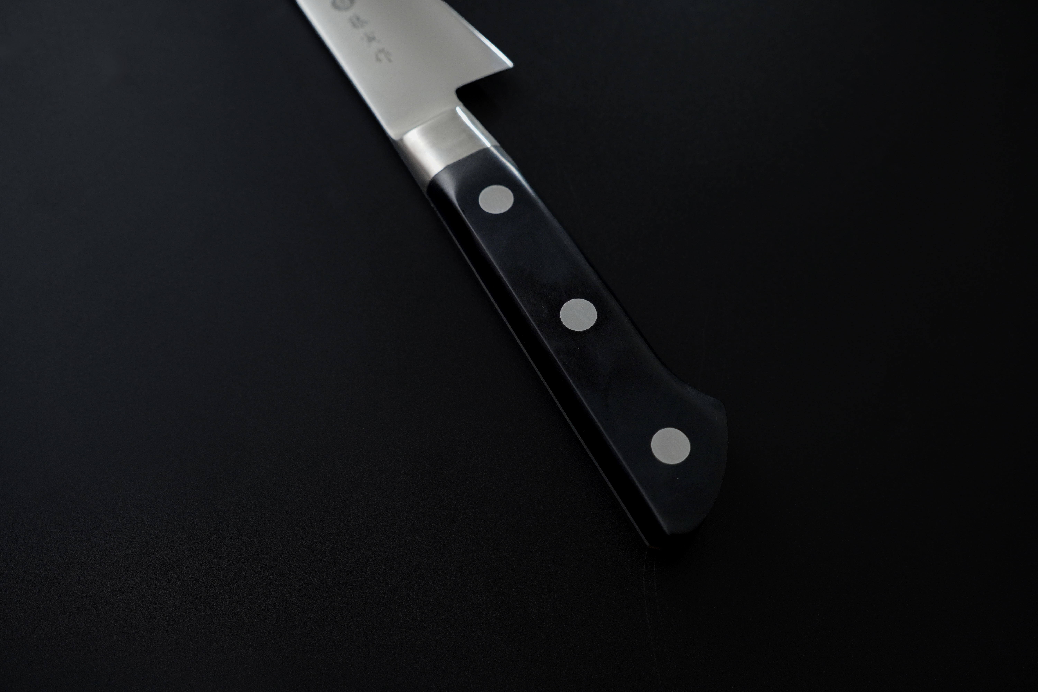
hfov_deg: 52.0
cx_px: 519
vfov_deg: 36.0
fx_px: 1064
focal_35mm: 37
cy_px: 346
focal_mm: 24.6
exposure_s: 1/160
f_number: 5
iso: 400
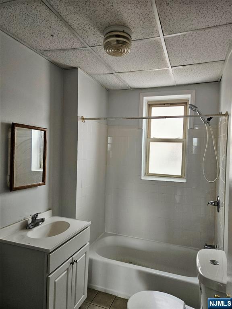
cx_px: 116
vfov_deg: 73.9
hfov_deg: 58.9
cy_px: 154
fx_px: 206
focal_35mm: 23
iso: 160
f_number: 1.8
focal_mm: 5.4
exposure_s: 1/182
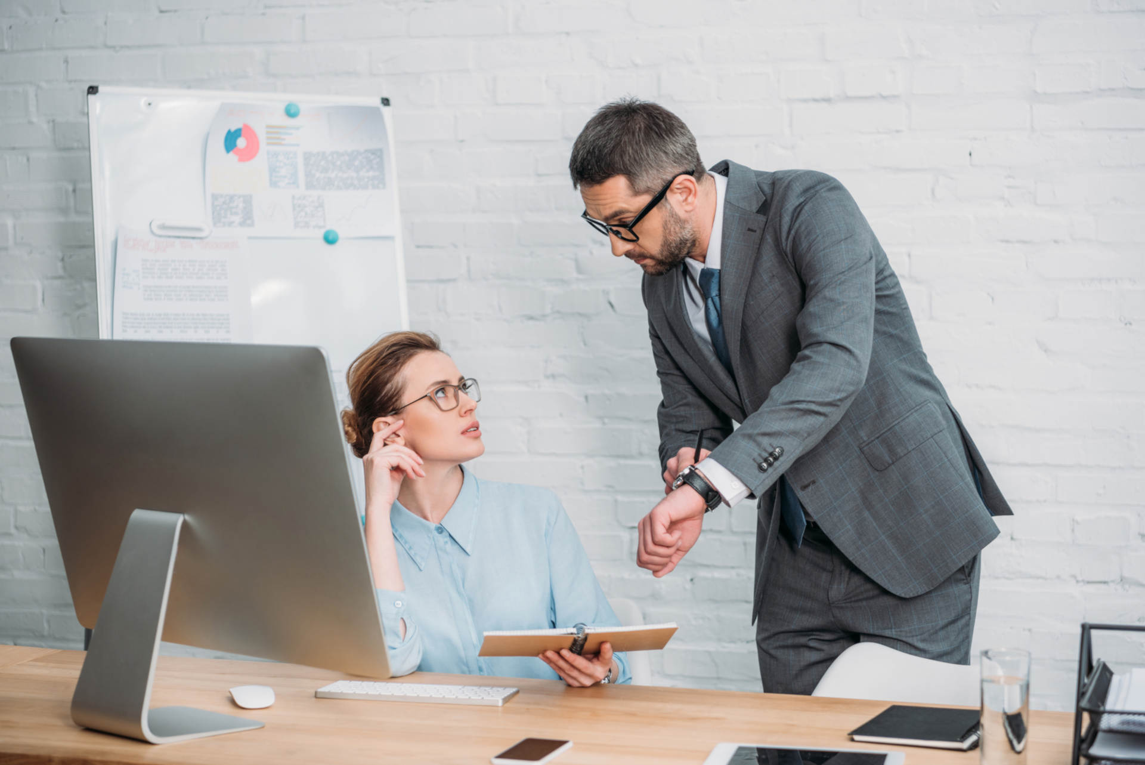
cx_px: 572
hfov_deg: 30.9
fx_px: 2068
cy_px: 382
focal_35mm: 65
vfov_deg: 20.9
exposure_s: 1/200
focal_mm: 65
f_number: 3.2
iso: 100
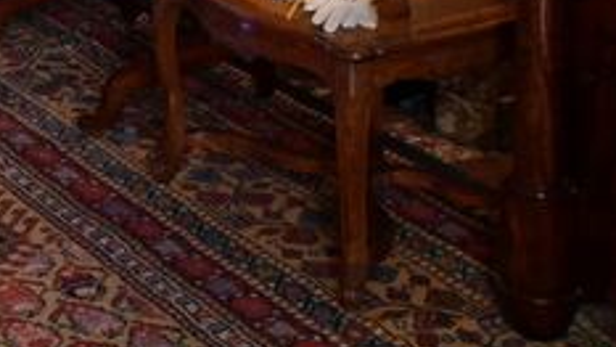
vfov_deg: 10.0
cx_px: 61
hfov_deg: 18.8
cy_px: -347
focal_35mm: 112
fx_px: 1829
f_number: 3.8
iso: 800
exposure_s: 1/60
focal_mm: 15
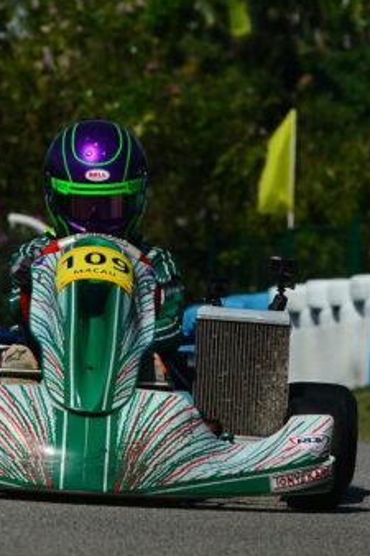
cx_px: 144
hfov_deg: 3.9
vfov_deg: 5.9
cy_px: 86
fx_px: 5416
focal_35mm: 351
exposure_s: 1/1600
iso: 100
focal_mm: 116
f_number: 4
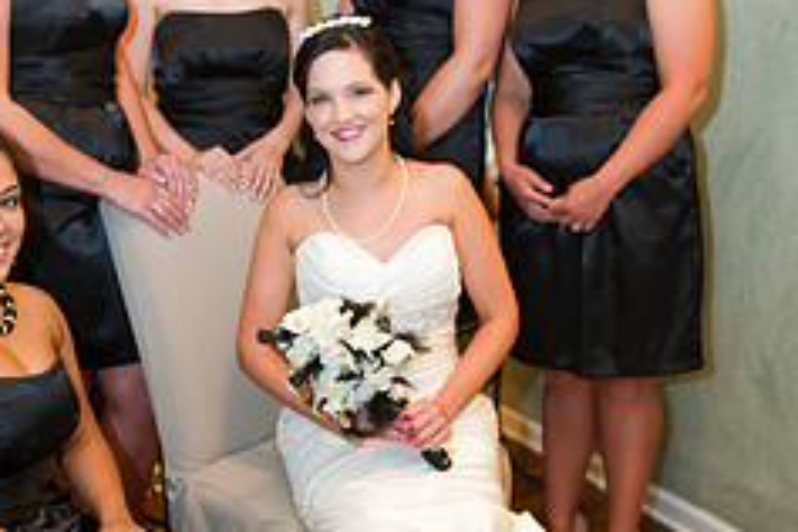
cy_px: 320
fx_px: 1219
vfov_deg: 24.6
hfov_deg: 36.1
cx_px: 305
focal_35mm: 55
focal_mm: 29
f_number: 2.8
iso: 800
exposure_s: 1/80
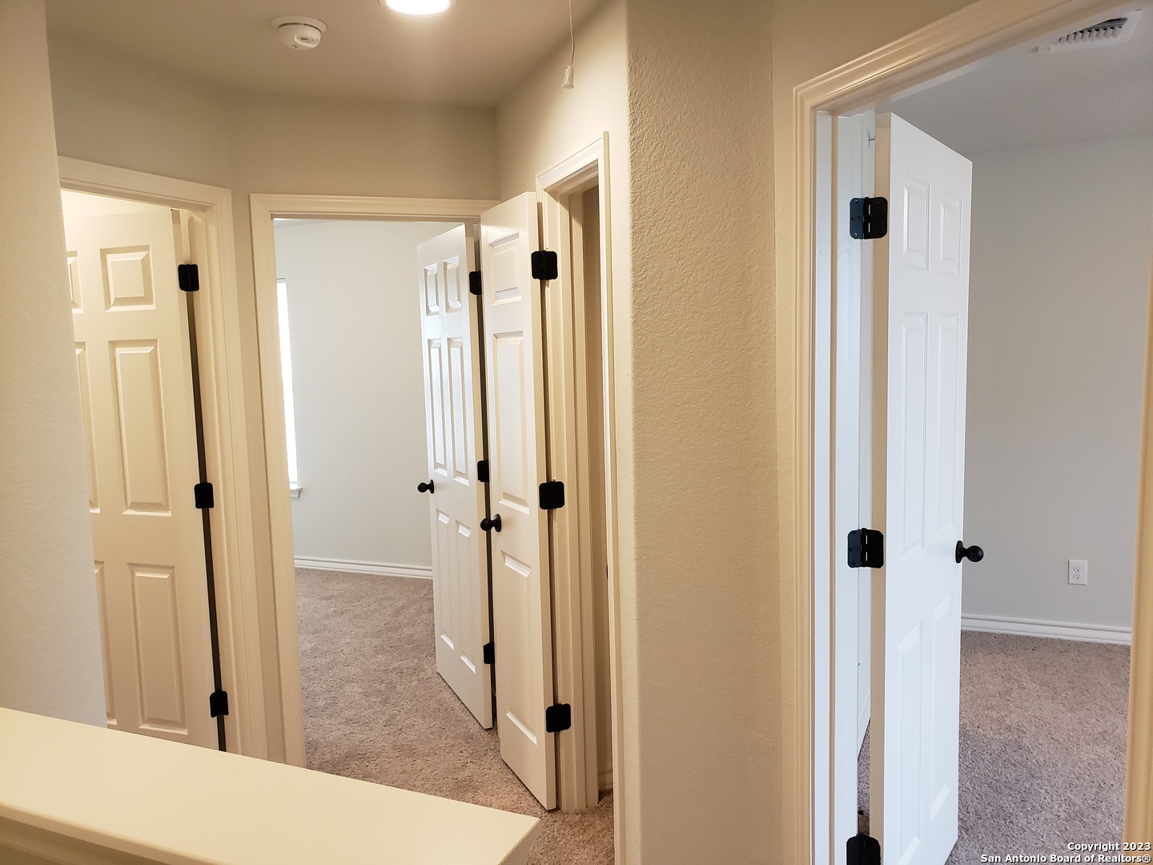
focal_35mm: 26
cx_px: 576
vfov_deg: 53.1
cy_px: 432
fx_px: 866
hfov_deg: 67.3
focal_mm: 4.3
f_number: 2.4
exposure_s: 1/40
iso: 250
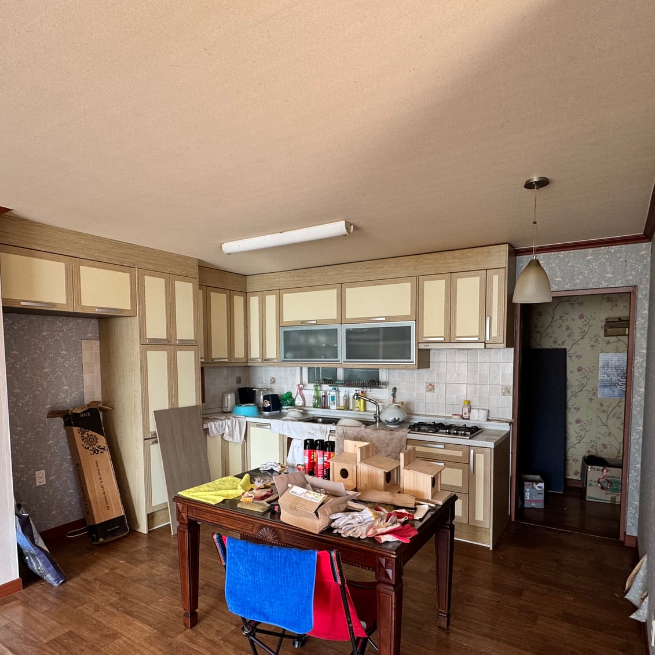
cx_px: 346
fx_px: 450
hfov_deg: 72.1
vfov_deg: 71.6
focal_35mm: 21
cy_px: 385
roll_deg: +0.3
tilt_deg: -4.0
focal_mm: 2.22
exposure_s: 1/99
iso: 160
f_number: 2.2
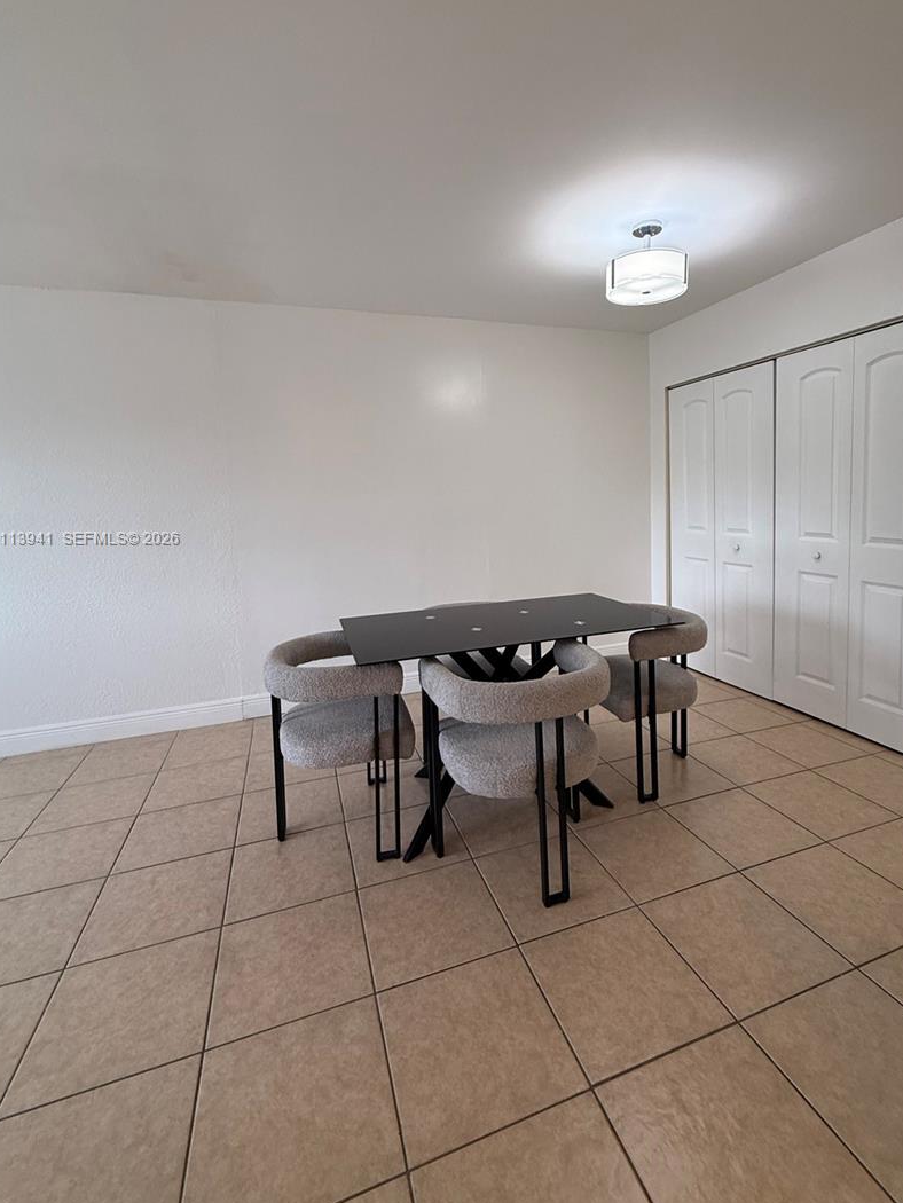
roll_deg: +2.0
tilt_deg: -4.2
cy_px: 540
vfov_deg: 94.2
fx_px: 556
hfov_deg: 78.0
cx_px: 482
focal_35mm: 16
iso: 160
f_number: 2.2
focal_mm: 2.22
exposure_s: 1/120
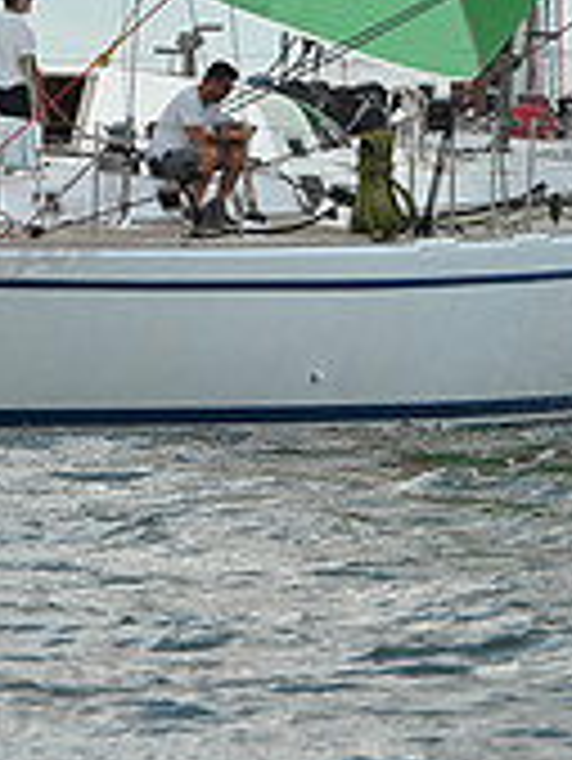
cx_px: 495
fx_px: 11266
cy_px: -34
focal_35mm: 512
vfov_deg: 3.9
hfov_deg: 2.9
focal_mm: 155
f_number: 8
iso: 320
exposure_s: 1/1250
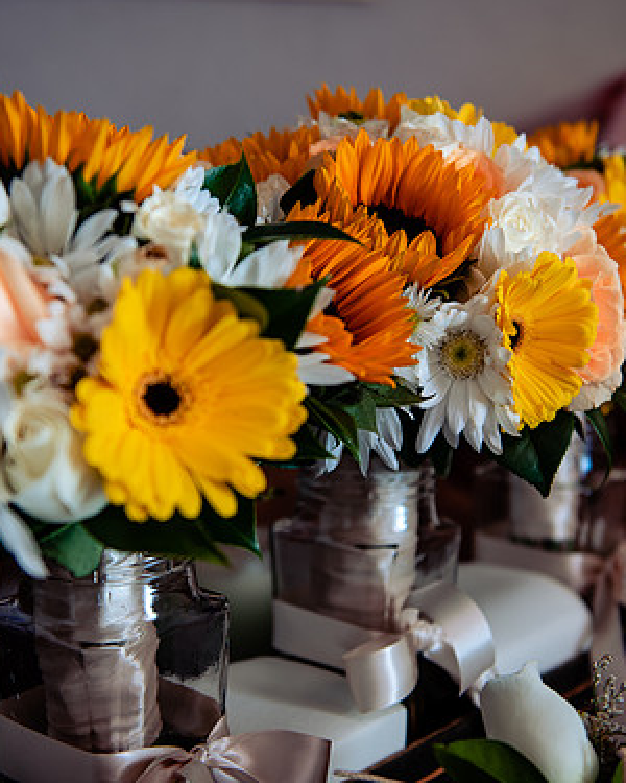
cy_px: 385
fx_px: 1343
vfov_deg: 32.5
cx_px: 296
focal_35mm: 58
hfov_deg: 26.2
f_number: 3.2
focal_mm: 40
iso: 200
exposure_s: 1/100
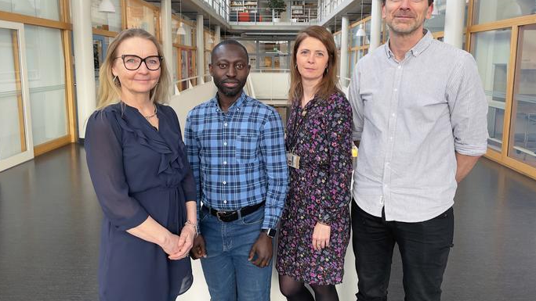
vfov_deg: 40.1
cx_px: 270
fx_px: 412
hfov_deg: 66.1
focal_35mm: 29
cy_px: 124
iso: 64
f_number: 1.6
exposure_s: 1/121
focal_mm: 4.2
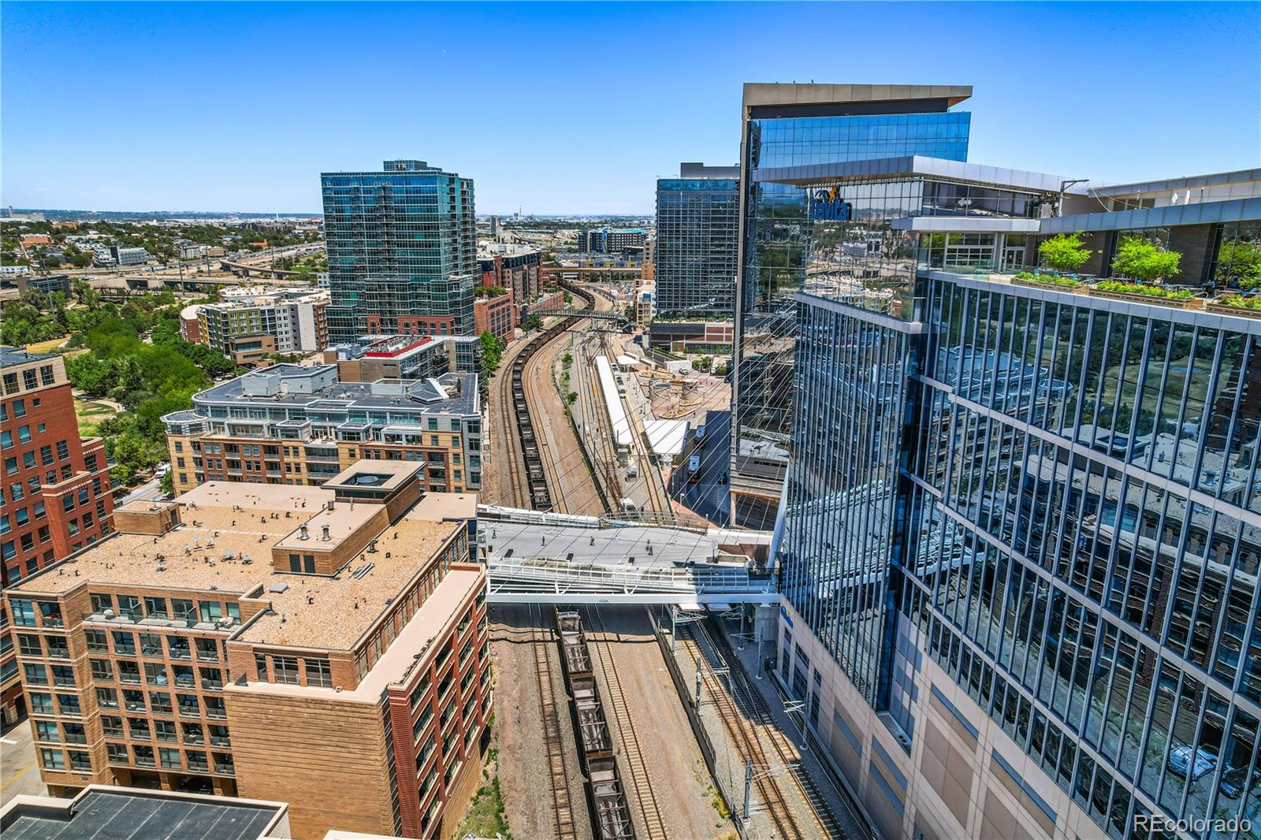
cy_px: 420
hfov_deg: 78.6
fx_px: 770
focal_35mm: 22
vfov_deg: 57.2
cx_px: 630
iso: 100
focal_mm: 8.38
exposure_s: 1/3000
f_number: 2.8
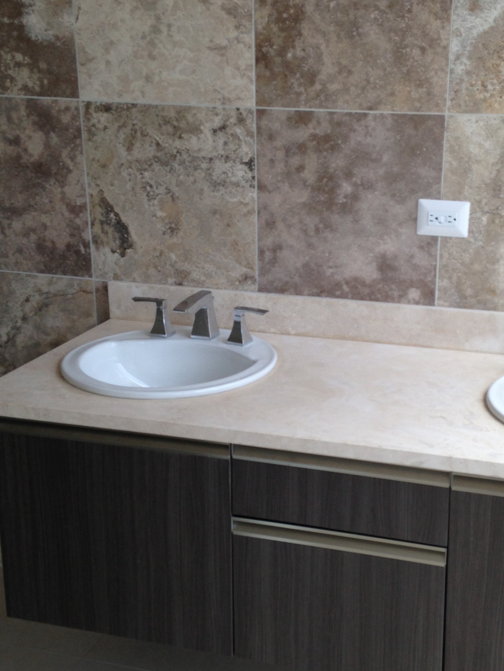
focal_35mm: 51
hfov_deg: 28.4
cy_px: 339
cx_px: 328
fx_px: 990
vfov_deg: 37.5
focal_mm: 4.13
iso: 50
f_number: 2.4
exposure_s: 1/152
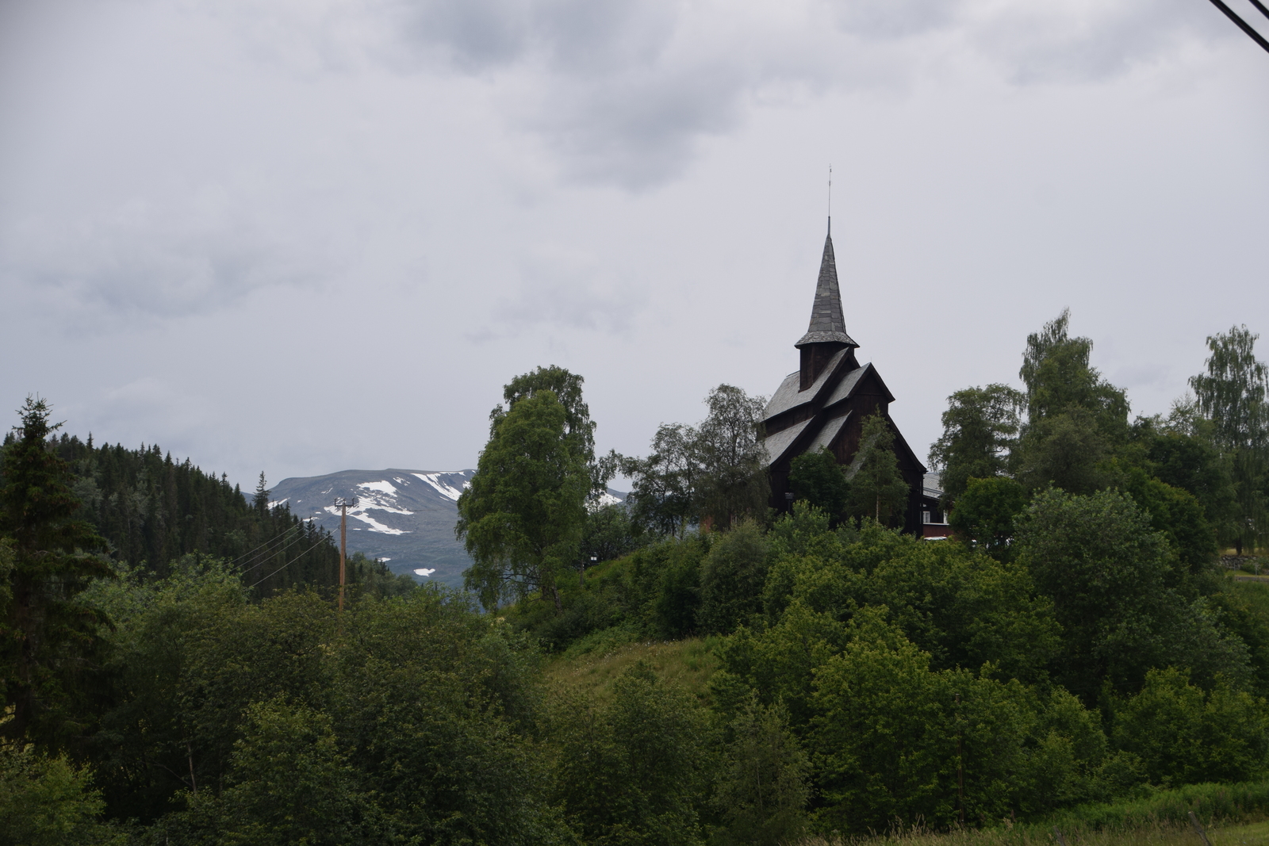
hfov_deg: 21.9
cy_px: 423
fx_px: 3278
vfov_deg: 14.7
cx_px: 634
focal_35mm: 93
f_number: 8
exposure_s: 1/250
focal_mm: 62
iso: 200
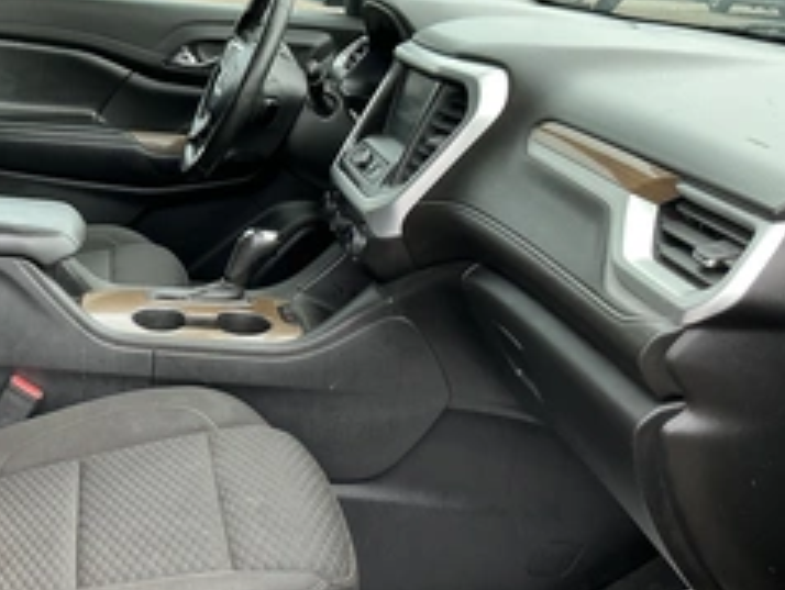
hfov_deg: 38.5
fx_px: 1067
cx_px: 132
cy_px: 326
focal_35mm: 47
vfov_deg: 30.9
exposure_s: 1/122
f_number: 1.8
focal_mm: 3
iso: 64
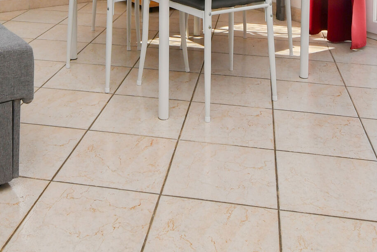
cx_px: 178
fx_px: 482
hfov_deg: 42.7
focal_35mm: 46
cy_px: -106
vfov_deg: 24.2
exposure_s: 1/160
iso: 160
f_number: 9
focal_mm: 10
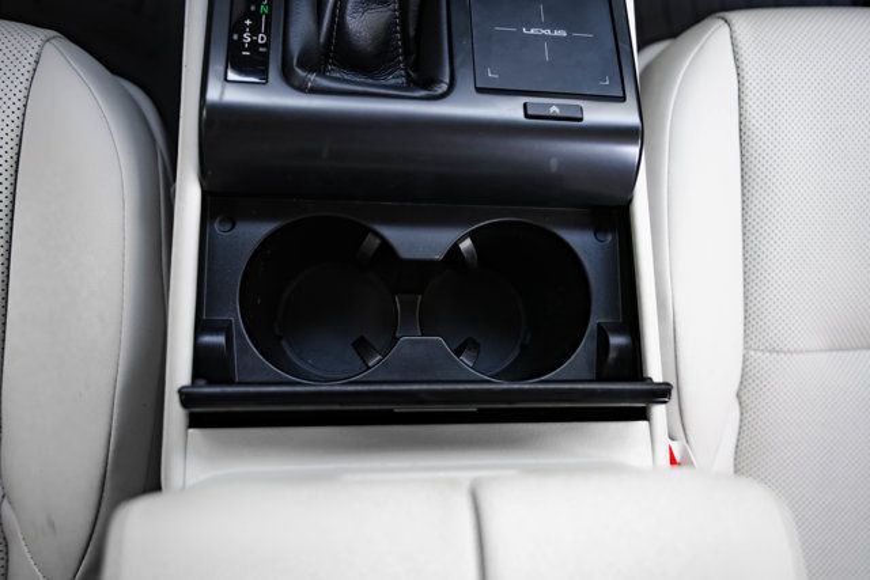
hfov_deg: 66.5
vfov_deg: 47.2
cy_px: 290
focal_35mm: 27
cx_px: 435
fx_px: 664
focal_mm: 24
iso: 800
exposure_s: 1/200
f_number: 2.8
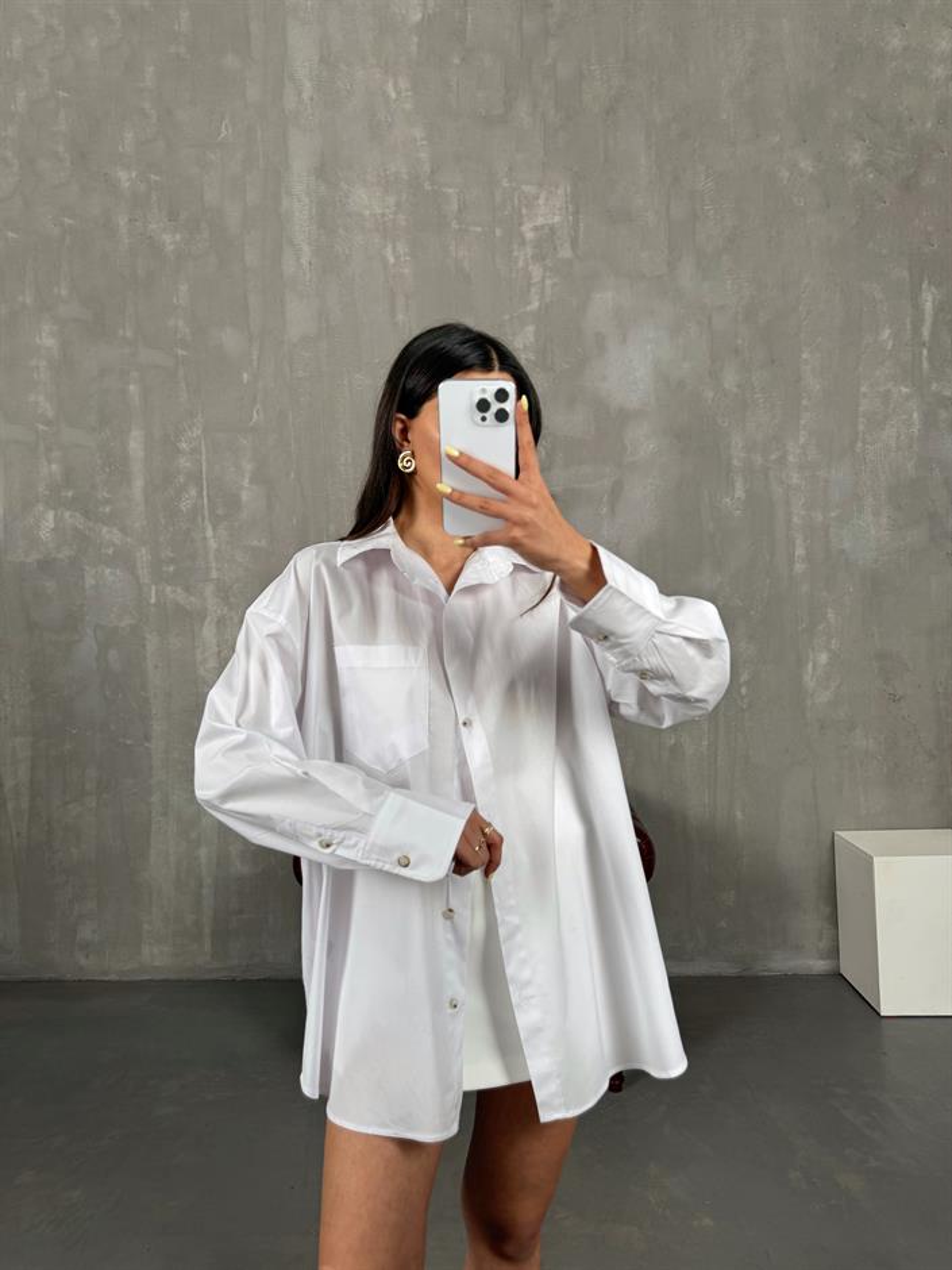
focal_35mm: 24
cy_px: 635
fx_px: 880
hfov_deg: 56.8
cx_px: 476
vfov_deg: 71.6
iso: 100
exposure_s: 1/121
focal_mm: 6.76
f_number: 1.78
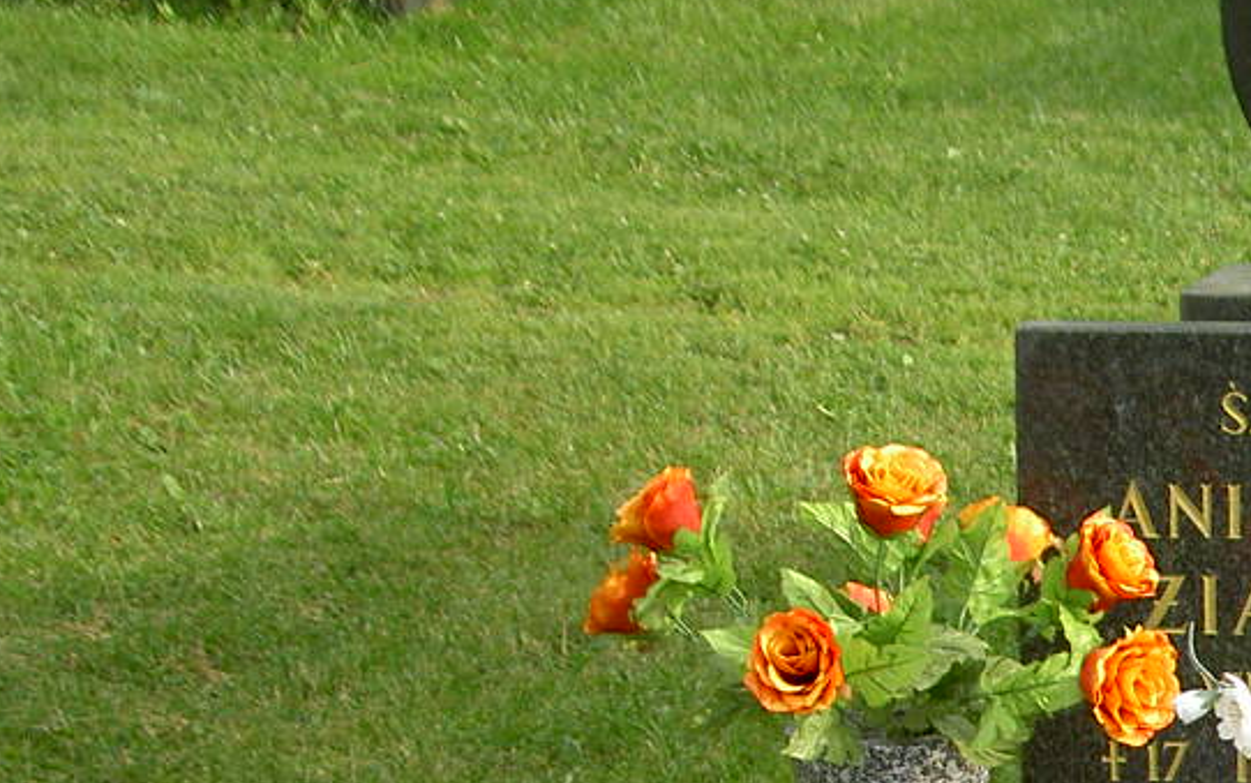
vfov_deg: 10.5
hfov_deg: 16.1
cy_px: 1023
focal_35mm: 122
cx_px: 1699
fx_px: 4160
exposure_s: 1/250
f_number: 2.8
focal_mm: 8
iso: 50
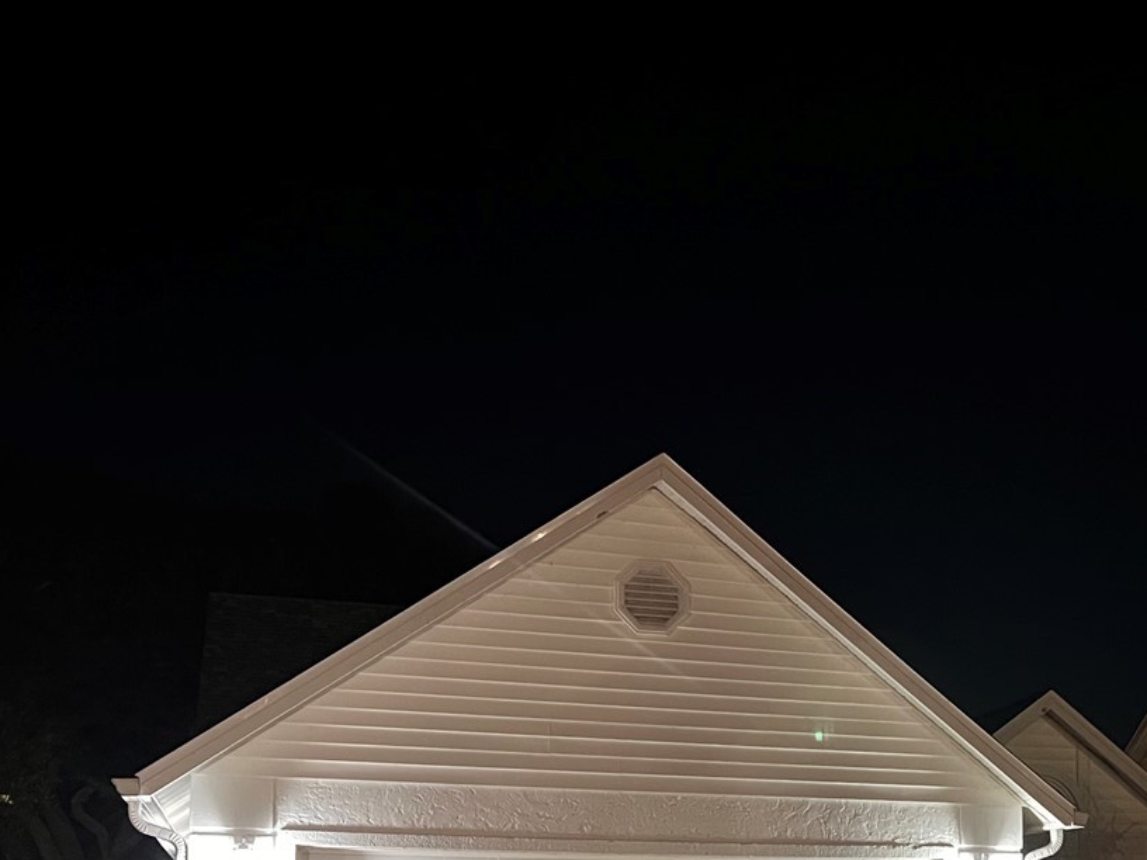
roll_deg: +0.0
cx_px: 904
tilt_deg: +5.9
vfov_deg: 27.5
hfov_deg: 36.3
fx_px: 1690
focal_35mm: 51
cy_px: 783
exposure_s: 1/24
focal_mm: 5.7
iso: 1000
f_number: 1.5
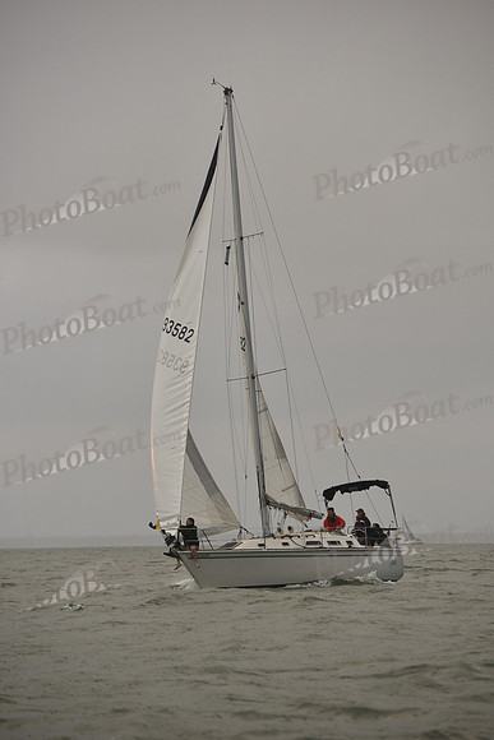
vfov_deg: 14.7
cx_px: 247
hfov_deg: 9.8
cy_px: 370
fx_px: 2880
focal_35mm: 140
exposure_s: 1/500
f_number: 4.5
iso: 400
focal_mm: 140
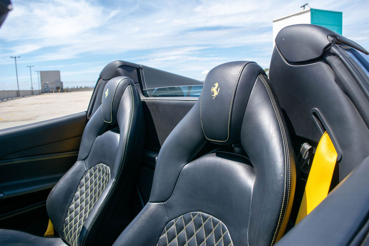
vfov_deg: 47.9
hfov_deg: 67.4
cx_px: 184
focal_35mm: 27
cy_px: 123
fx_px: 277
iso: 400
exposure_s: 1/1600
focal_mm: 18
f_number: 5.6
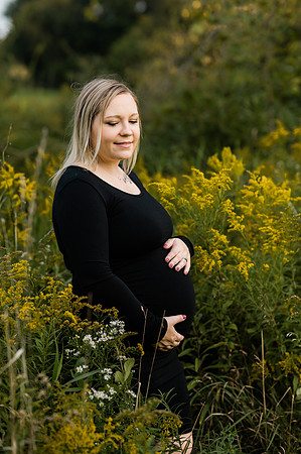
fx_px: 1068
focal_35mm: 85
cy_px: 227
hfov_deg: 16.0
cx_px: 150
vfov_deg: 23.9
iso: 200
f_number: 2.8
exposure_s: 1/640
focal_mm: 85
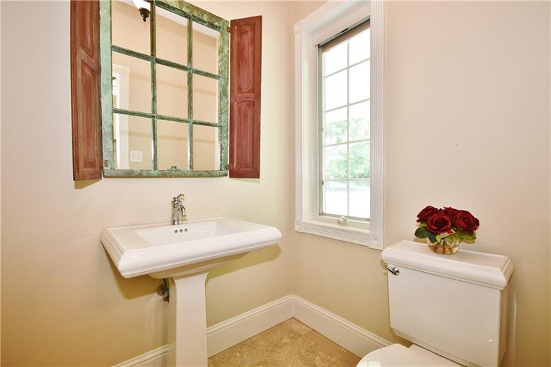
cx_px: 276
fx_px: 230
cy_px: 184
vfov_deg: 77.3
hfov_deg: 100.4
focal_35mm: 15
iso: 800
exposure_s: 1/80
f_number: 4.5
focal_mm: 10
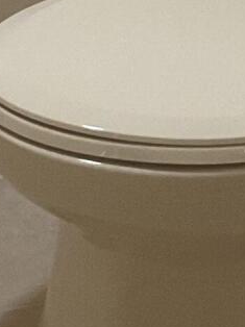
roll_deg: -2.2
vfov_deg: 9.6
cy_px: -417
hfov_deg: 7.9
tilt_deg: -15.6
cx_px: -118
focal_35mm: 185
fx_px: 1748
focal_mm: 3
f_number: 1.8
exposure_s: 1/60
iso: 50
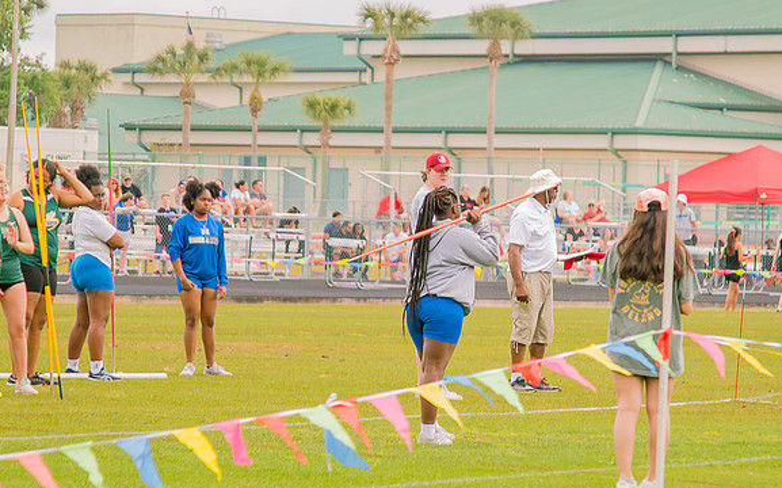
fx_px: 5560
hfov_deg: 8.0
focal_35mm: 261
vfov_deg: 5.0
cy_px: 254
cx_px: 444
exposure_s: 1/200
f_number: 4
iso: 200
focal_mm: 120
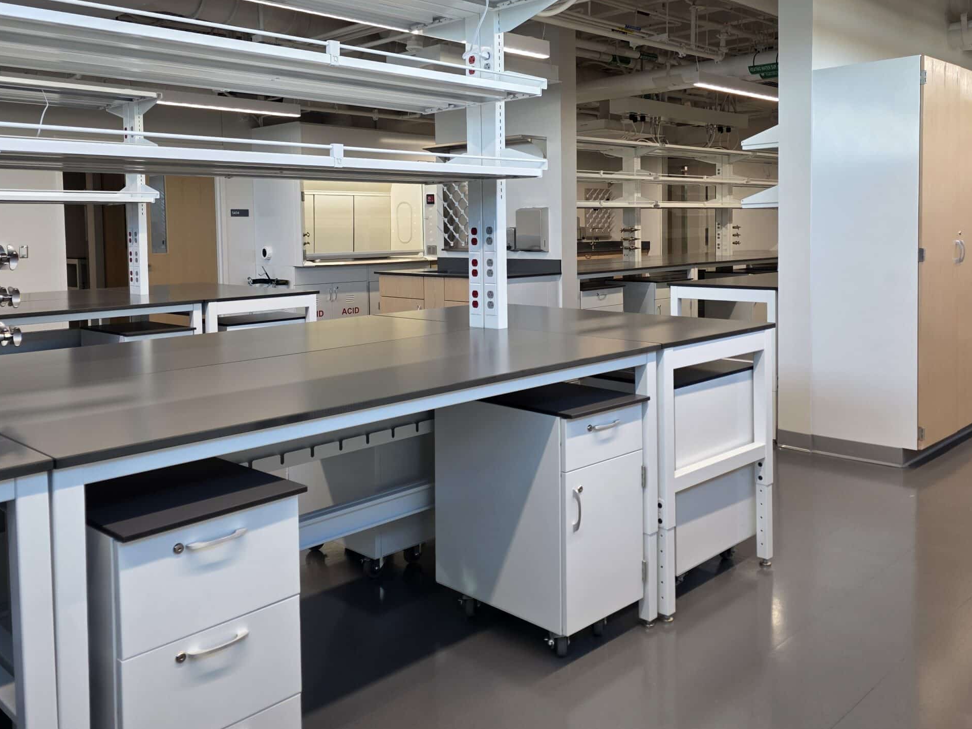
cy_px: 266
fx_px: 871
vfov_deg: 45.0
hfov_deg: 58.3
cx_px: 502
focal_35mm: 31
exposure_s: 1/120
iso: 80
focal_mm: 6.3
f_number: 1.7
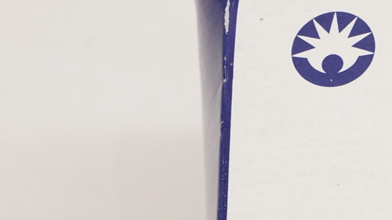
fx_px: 2934
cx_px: 748
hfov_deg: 7.4
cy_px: 337
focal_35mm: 282
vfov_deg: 4.3
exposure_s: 1/125
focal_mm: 41
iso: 800
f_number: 7.1
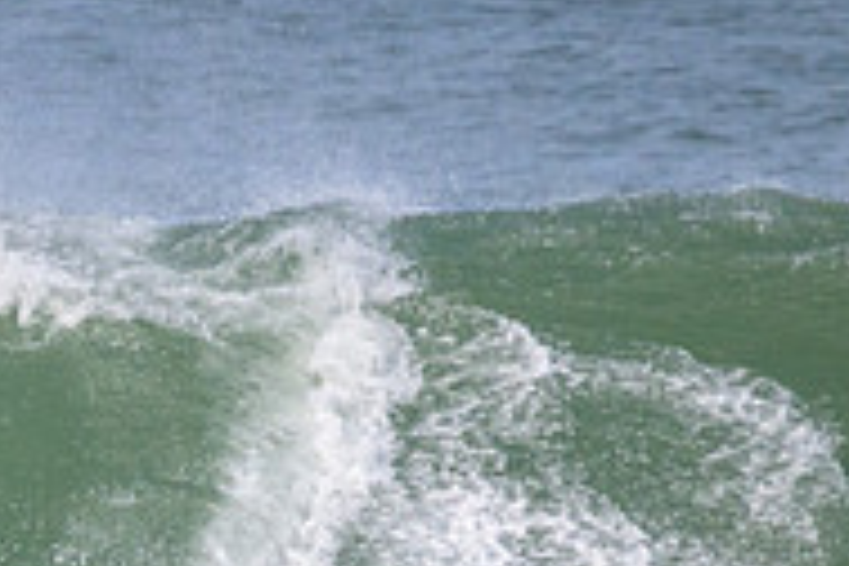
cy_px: 851
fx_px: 64849
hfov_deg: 0.7
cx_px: -364
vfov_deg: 0.5
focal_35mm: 2750
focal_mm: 800
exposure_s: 1/2000
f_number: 11
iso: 1400
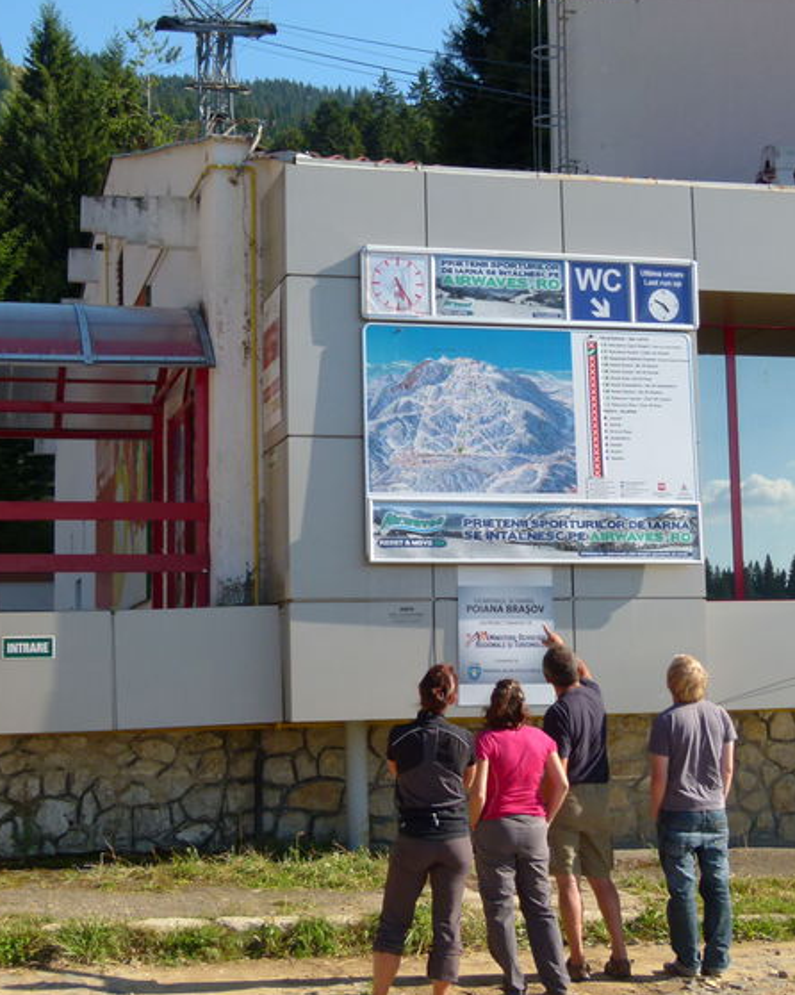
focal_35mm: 63
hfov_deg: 24.2
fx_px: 1854
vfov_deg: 30.0
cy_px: 481
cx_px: 458
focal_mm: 8.1
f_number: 3.2
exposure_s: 1/250
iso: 100
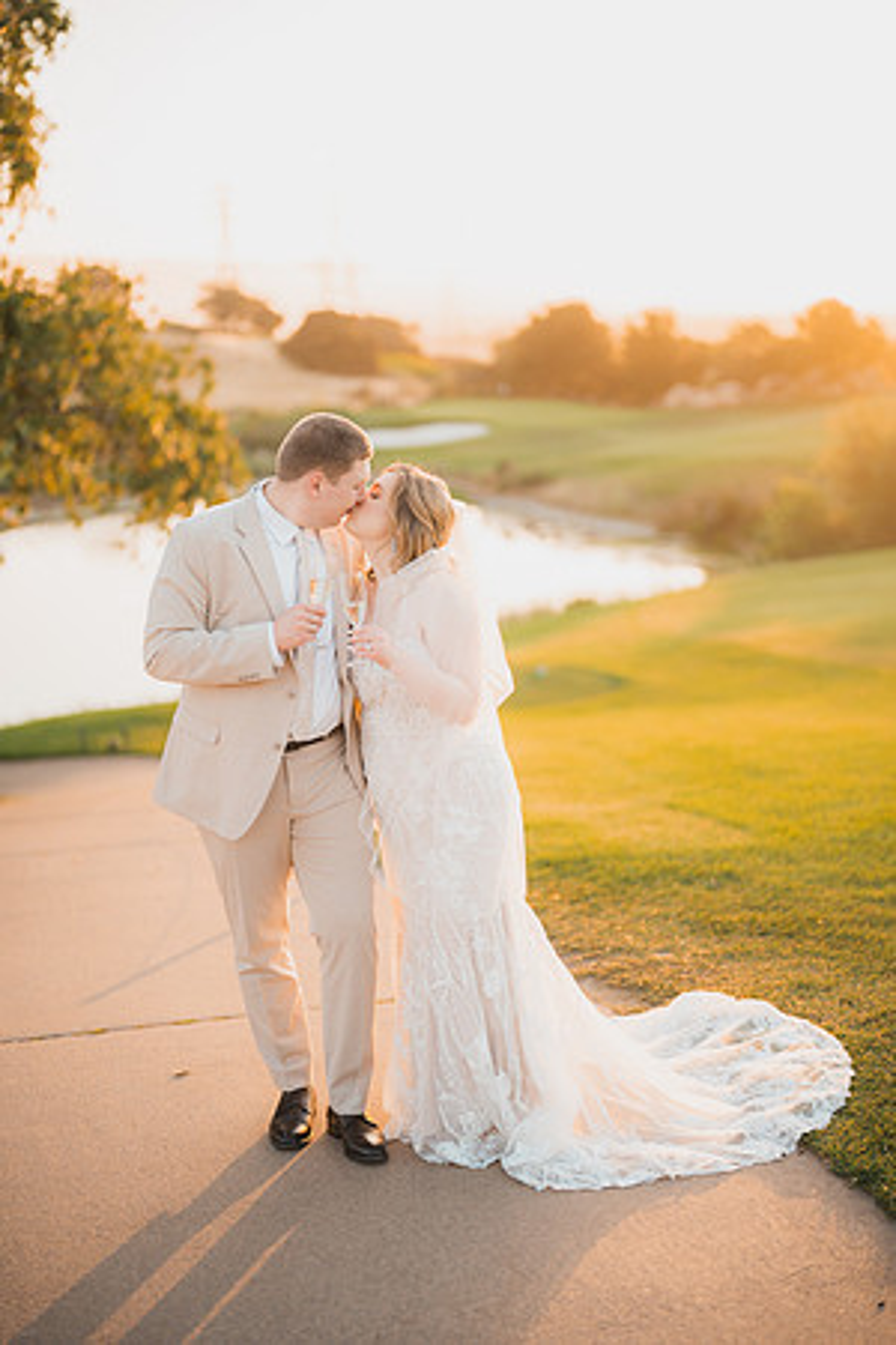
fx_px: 1867
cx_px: 448
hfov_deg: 27.0
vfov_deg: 39.6
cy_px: 672
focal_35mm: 50
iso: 125
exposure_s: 1/500
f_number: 1.2
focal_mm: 50
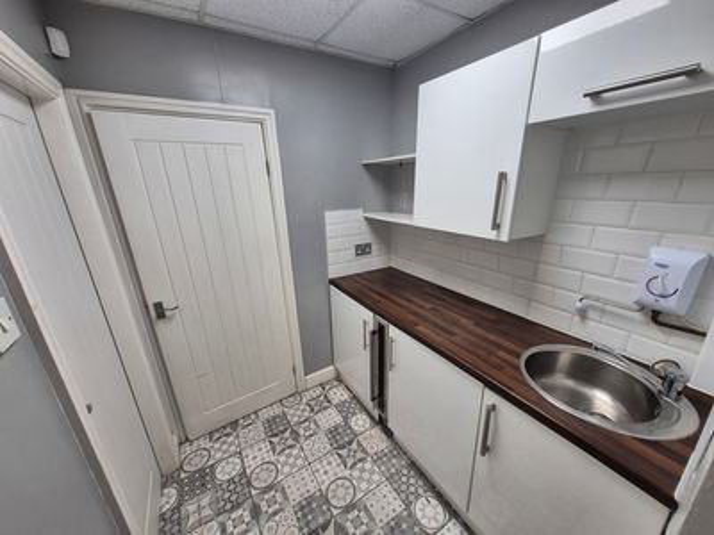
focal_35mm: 13
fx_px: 268
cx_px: 357
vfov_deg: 89.9
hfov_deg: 106.2
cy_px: 268
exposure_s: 1/50
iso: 64
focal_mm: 1.74
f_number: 2.2
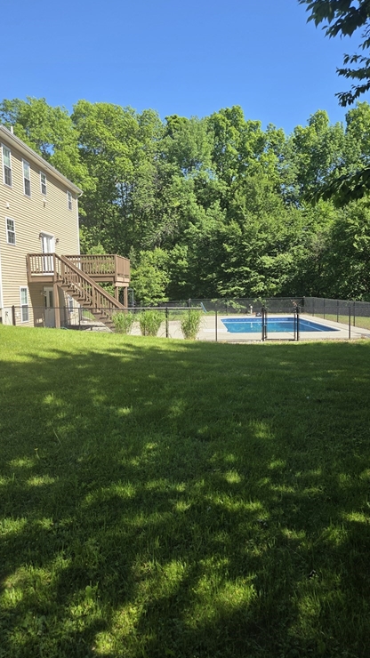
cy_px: 318
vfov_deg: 71.9
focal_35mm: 26
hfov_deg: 44.3
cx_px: 199
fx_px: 454
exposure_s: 1/2600
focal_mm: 5.4
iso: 80
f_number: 1.8
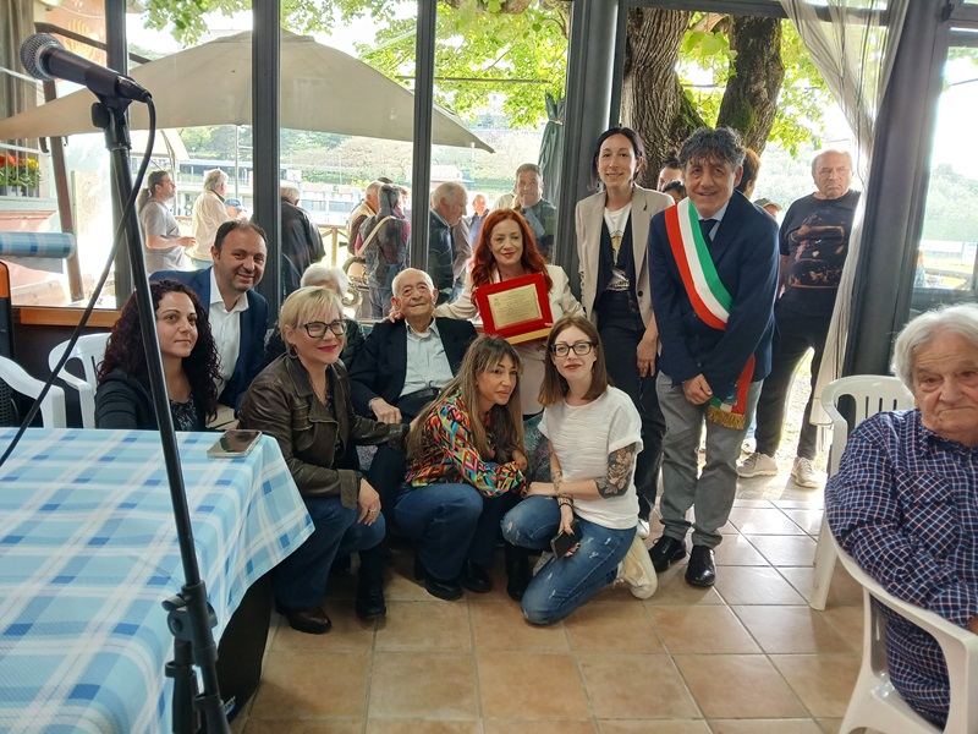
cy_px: 367
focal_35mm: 26
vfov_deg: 53.1
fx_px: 735
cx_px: 489
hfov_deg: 67.3
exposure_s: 1/50
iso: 160
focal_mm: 3.98
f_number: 1.8
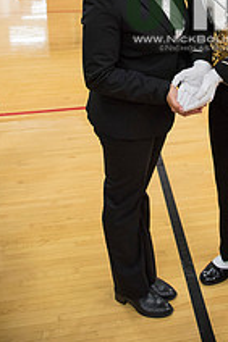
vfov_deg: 35.4
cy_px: 5
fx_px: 485
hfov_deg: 25.7
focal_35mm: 51
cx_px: 199
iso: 2000
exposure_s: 1/320
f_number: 3.2
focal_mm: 24
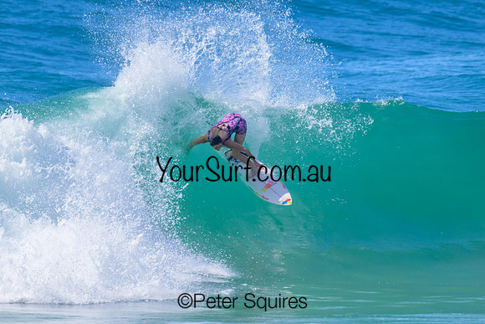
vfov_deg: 1.6
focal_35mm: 863
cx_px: 262
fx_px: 11629
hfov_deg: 2.4
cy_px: 174
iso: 1000
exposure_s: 1/2000
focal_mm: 800
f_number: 11
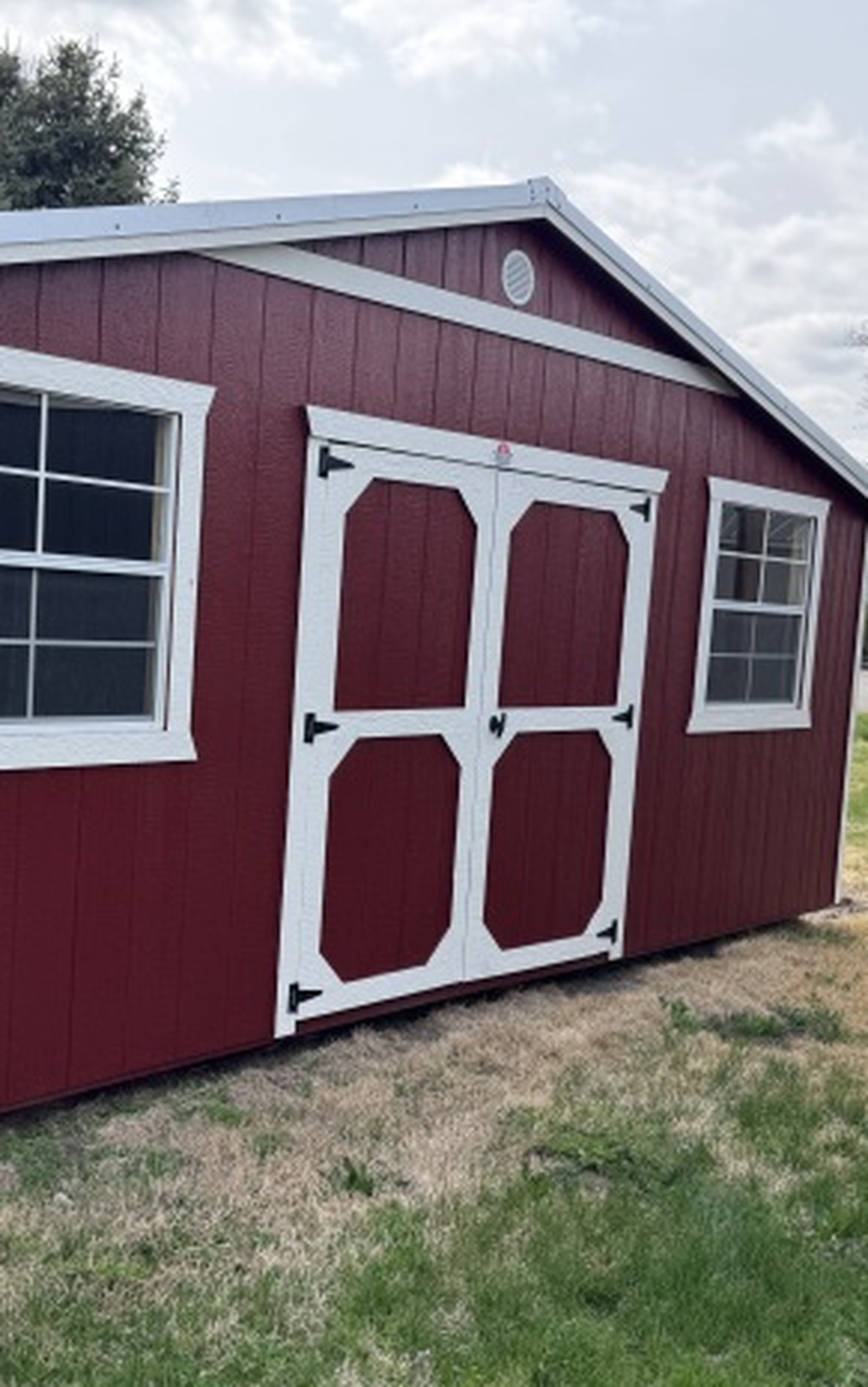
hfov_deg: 35.3
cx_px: 194
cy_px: 713
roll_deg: -2.0
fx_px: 1323
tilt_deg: -5.1
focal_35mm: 35
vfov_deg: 55.3
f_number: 1.78
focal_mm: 6.76
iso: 80
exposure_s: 1/1366
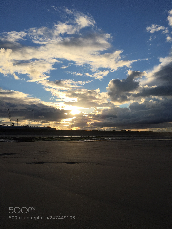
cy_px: 114
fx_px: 192
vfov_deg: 61.7
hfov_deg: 48.2
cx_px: 86
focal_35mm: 29
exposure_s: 1/2653
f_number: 2.2
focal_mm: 4.15
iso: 25
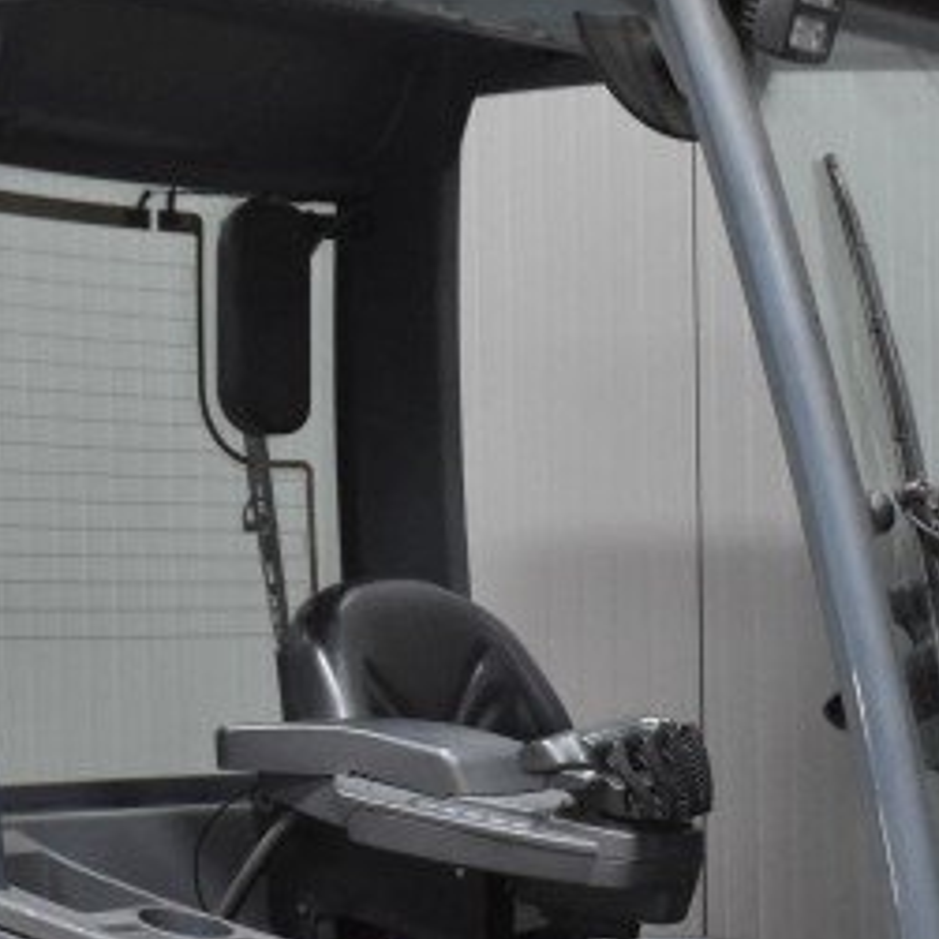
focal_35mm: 140
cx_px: 857
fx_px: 4297
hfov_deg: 12.4
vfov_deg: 12.4
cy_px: 879
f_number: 5
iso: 1600
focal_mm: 23
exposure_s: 1/25
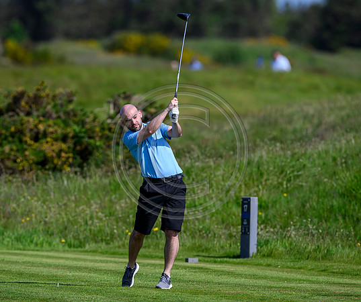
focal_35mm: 490
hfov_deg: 3.9
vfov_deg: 3.2
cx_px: 150
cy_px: 160
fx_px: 5334
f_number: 4.5
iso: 500
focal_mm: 400
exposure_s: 1/5000
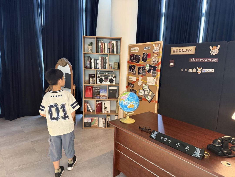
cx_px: 118
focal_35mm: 24
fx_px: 163
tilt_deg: -8.6
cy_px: 88
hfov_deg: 71.6
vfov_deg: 56.8
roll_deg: -2.6
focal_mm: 6.76
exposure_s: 1/60
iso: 800
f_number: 1.78
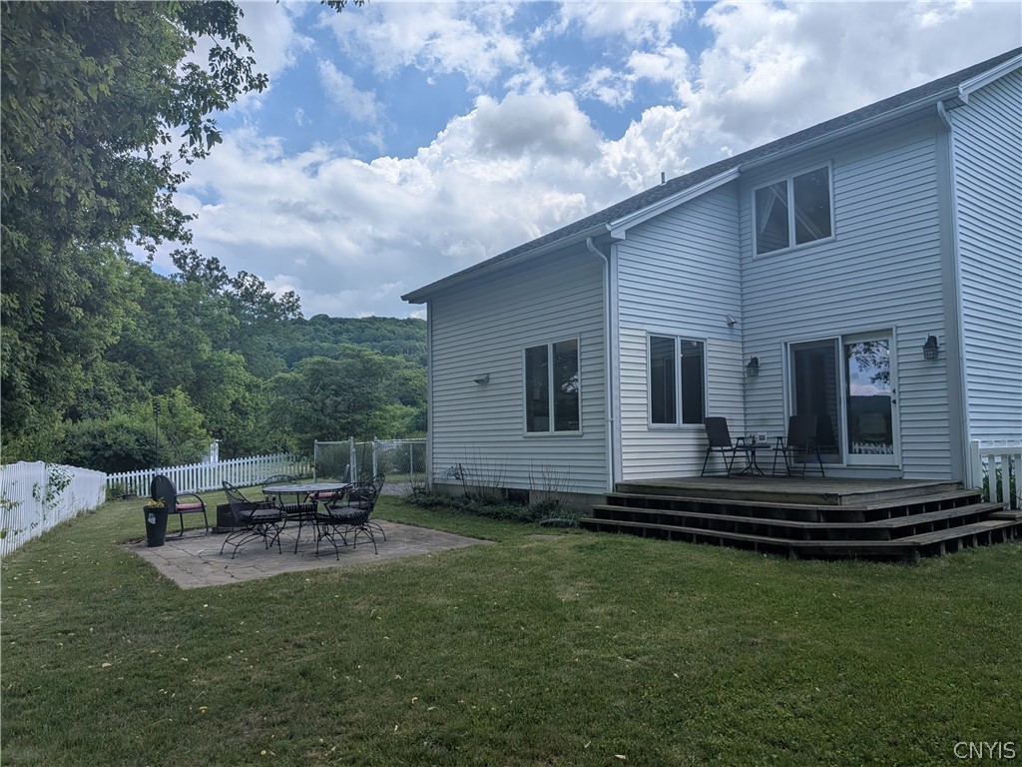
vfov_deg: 56.8
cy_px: 384
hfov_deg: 71.6
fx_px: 709
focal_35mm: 24
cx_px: 511
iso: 28
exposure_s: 1/2342
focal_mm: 4.53
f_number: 1.7
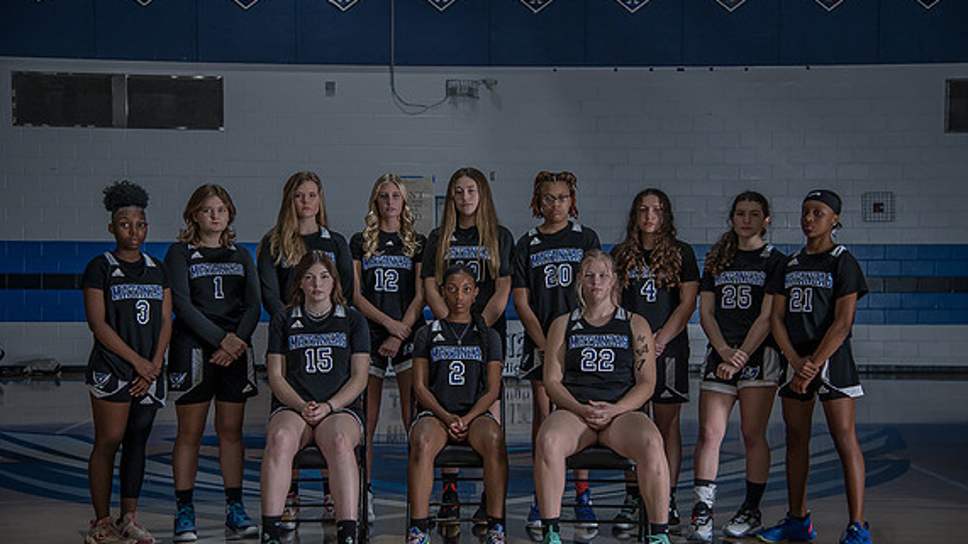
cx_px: 485
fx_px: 1514
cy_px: 291
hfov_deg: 35.5
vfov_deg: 20.4
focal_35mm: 59
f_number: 4
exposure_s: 1/200
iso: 640
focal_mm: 55
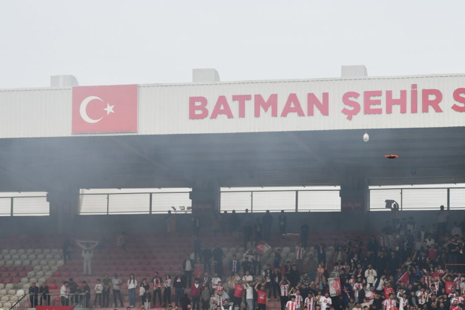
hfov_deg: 18.8
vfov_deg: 12.6
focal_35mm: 108
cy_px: 246
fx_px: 1395
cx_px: 348
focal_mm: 42
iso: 140
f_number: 8
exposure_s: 1/250
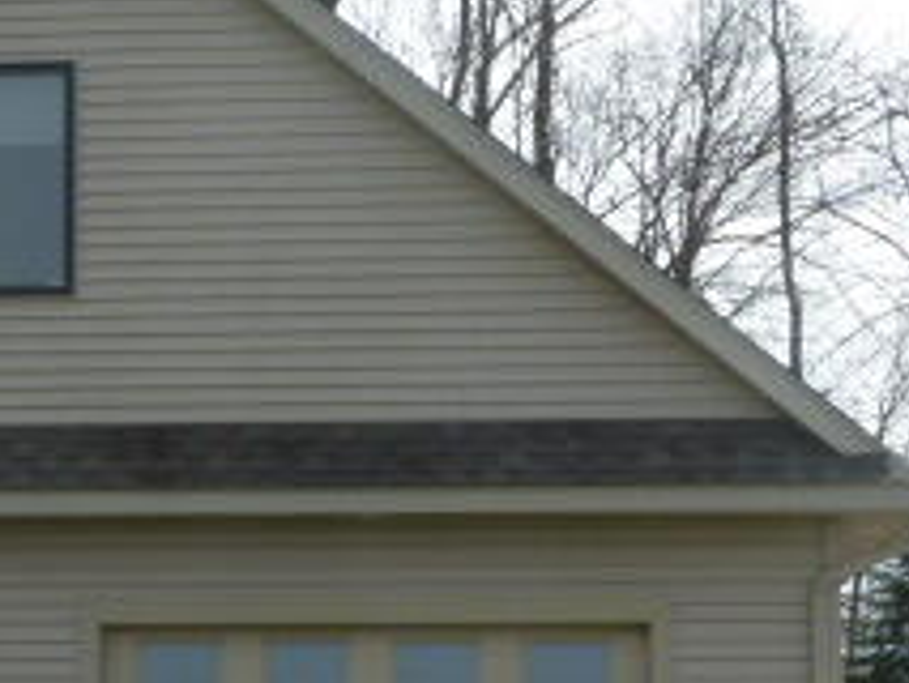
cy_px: 491
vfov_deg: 11.2
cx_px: -81
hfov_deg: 14.6
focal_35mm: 132
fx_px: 3468
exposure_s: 1/400
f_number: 4.5
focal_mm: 7.3
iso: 80
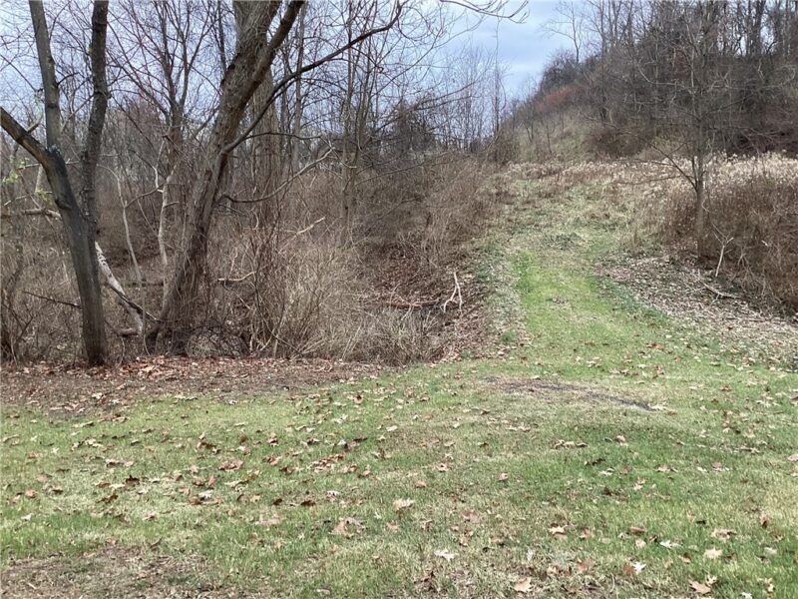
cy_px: 300
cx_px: 399
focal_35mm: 31
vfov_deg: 45.4
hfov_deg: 58.4
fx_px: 715
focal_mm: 3.3
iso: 40
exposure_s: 1/120
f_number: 2.4
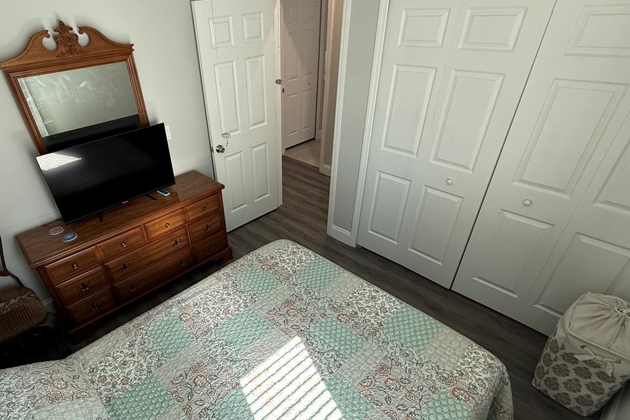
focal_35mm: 20
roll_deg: +5.1
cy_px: 243
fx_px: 350
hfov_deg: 83.0
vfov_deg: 61.6
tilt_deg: -33.8
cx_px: 253
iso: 200
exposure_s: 1/120
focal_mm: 2.22
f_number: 2.2
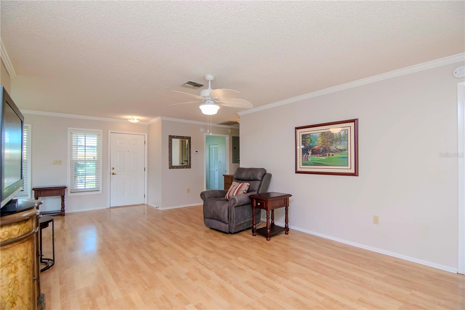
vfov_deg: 72.0
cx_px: 232
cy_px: 155
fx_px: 213
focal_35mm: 16
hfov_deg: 95.0
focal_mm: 11
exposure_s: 1/160
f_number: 4
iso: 640
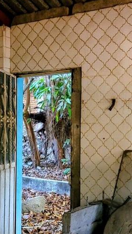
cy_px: 146
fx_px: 336
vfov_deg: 38.3
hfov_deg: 22.0
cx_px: 103
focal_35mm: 54
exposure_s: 1/60
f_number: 1.8
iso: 200
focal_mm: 5
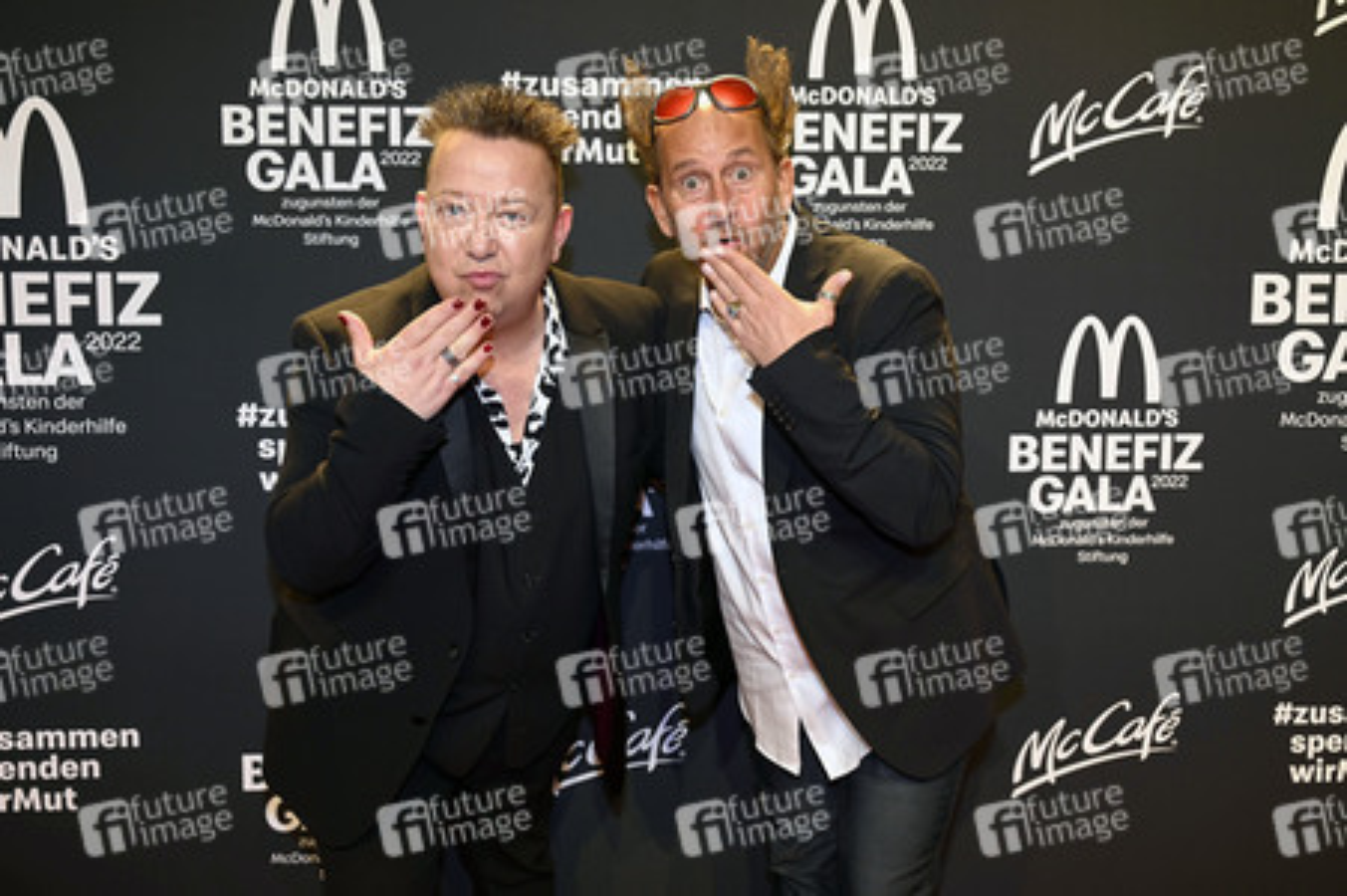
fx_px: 1383
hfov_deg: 51.9
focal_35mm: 37
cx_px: 674
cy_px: 448
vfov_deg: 35.9
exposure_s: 1/60
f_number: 6.3
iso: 500
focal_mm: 37
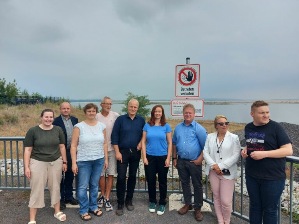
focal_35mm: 24
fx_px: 207
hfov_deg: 71.6
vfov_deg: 56.8
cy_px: 112
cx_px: 150
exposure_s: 1/710
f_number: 1.8
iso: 32
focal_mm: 5.23
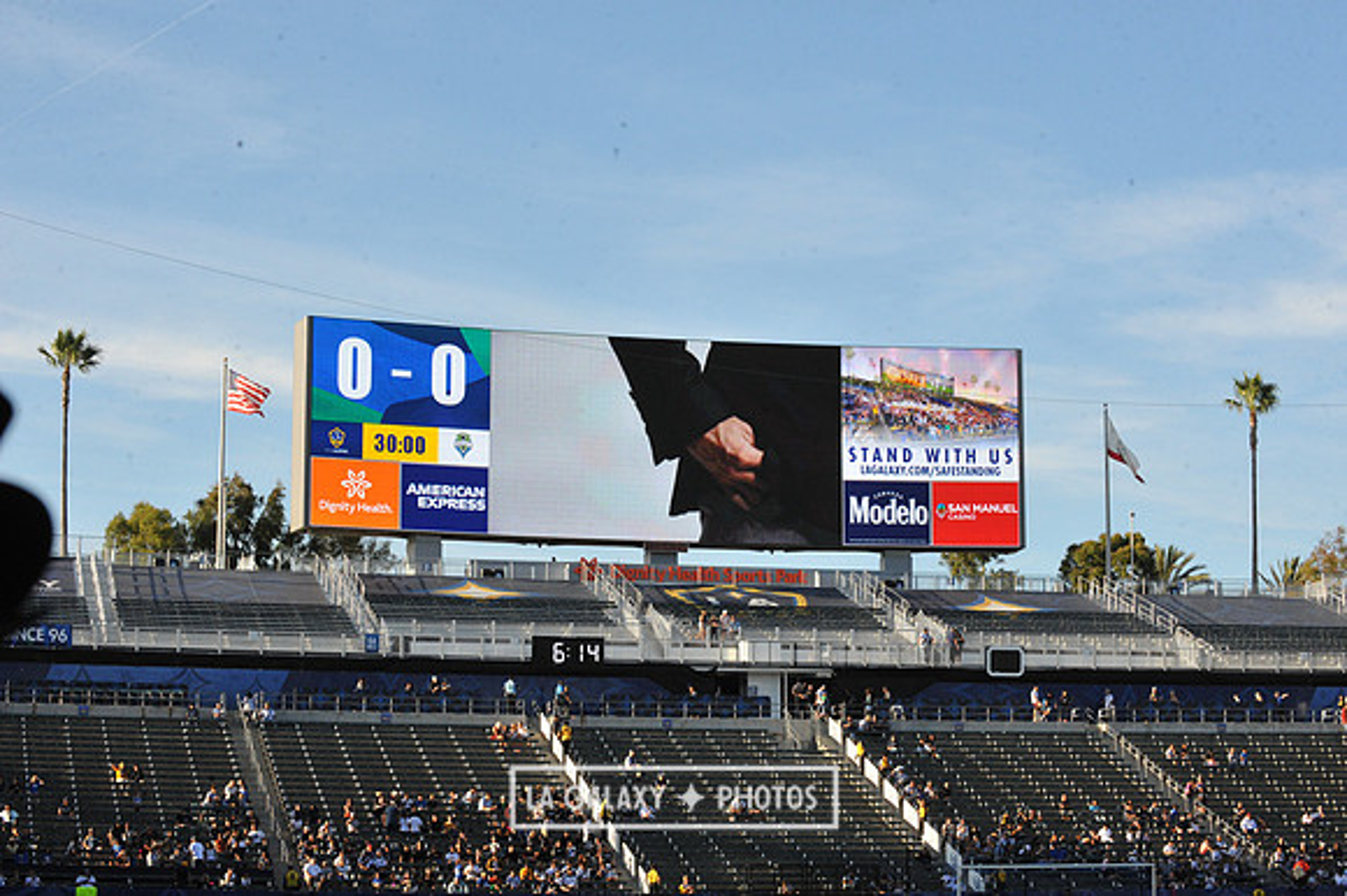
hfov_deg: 25.4
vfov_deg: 17.0
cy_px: 448
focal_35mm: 80
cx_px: 674
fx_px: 2992
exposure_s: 1/1000
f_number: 16
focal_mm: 80
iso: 1600
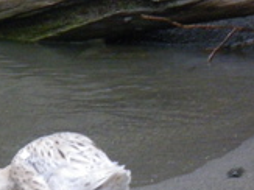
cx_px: -5
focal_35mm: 283
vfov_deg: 5.2
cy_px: 184
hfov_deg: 7.0
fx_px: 2075
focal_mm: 20.6
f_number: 5.2
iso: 800
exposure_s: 1/100
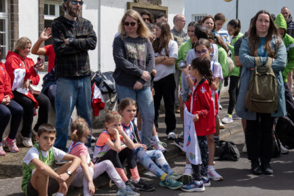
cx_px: 139
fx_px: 531
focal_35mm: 65
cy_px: 106
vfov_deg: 20.9
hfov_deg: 30.9
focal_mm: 55
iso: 200
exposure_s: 1/640
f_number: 5.5
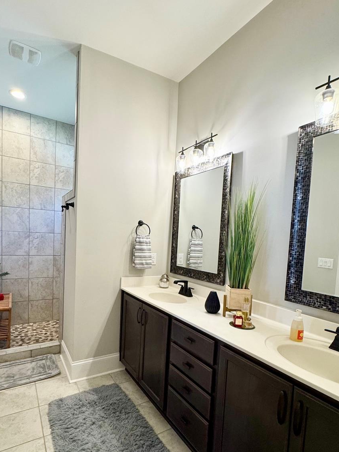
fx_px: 248
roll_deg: -2.8
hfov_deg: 68.5
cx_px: 151
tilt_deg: -4.4
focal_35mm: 19
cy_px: 255
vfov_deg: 84.2
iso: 200
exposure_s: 1/120
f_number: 2.2
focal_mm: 2.22
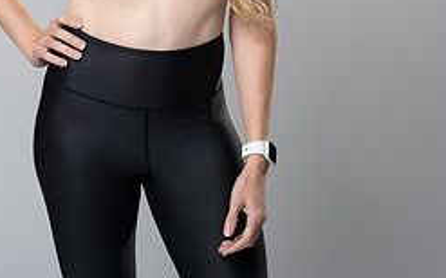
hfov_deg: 13.3
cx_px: 188
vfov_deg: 8.2
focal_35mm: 158
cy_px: -96
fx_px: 1919
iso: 200
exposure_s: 1/160
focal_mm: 85
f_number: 3.2
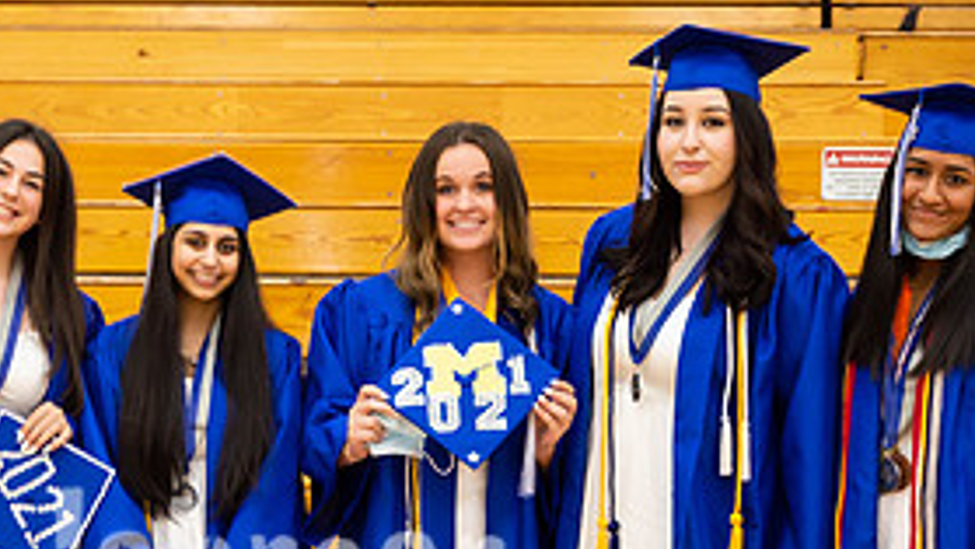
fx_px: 2275
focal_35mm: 88
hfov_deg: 24.0
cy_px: 448
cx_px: 290
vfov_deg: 13.7
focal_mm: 27
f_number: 6.3
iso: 400
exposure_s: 1/20
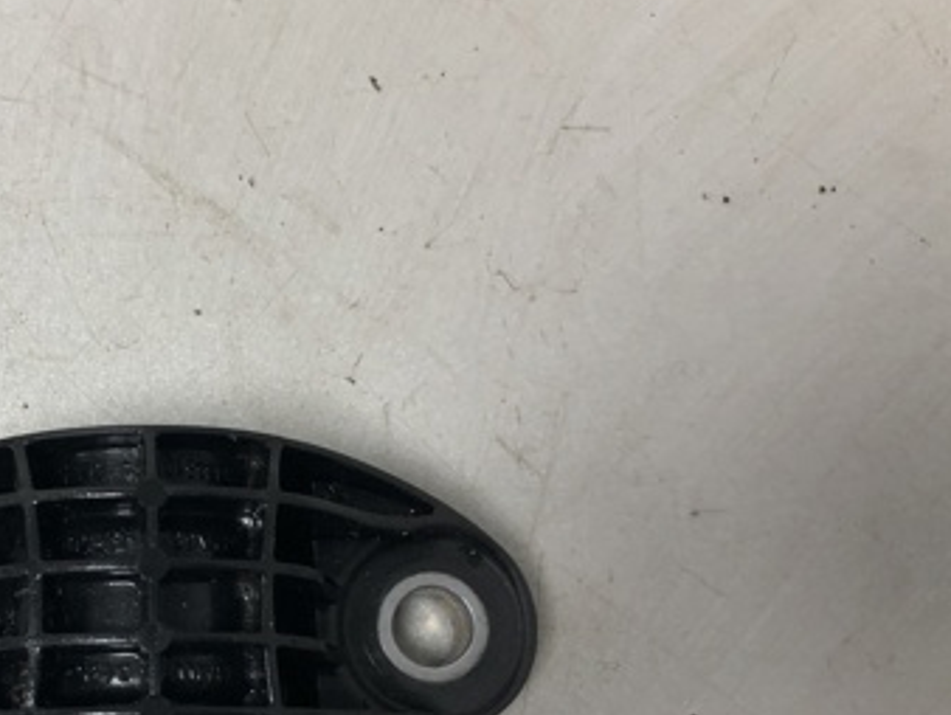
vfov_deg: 27.0
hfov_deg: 34.4
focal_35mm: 53
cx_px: 118
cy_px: 586
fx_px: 1457
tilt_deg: -83.0
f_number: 1.8
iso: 40
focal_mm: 4
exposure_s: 1/33
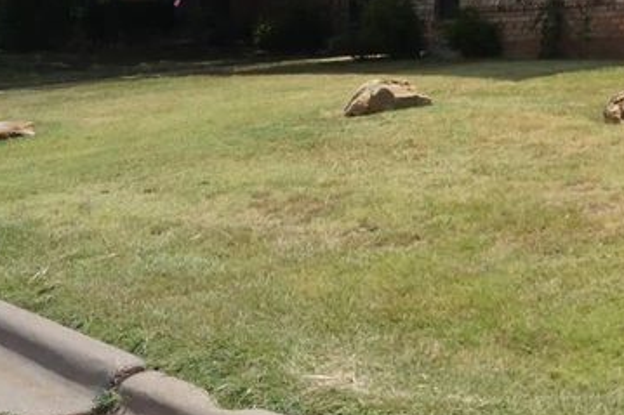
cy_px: -124
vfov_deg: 16.7
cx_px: 813
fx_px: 1334
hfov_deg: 23.3
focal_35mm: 77
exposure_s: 1/250
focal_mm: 18
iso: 100
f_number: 10
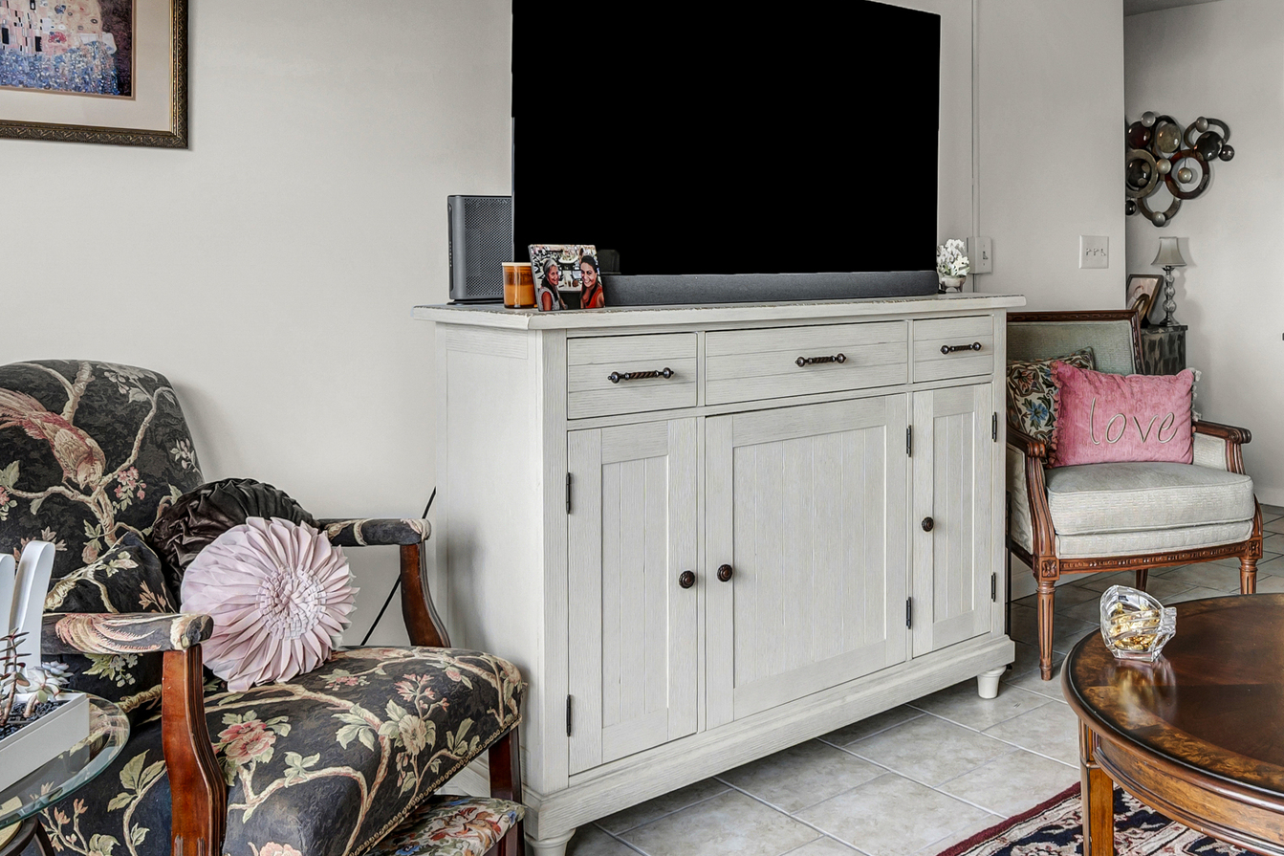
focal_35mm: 32
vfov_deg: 40.9
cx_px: 928
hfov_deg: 56.4
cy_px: 343
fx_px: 1141
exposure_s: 1/40
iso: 320
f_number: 7.1
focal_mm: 14
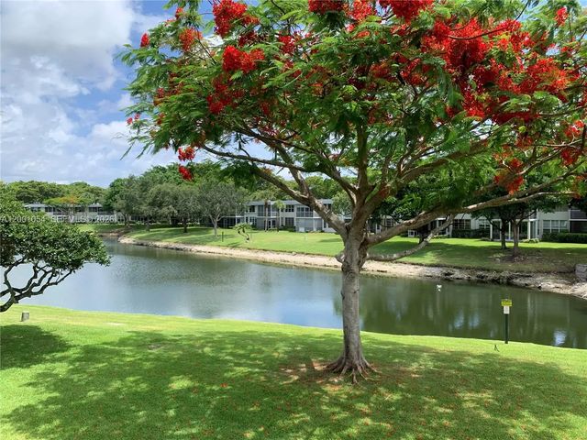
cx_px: 294
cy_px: 220
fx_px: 441
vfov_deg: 53.1
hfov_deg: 67.3
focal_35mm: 26
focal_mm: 4.25
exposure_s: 1/1205
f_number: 1.8
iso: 25
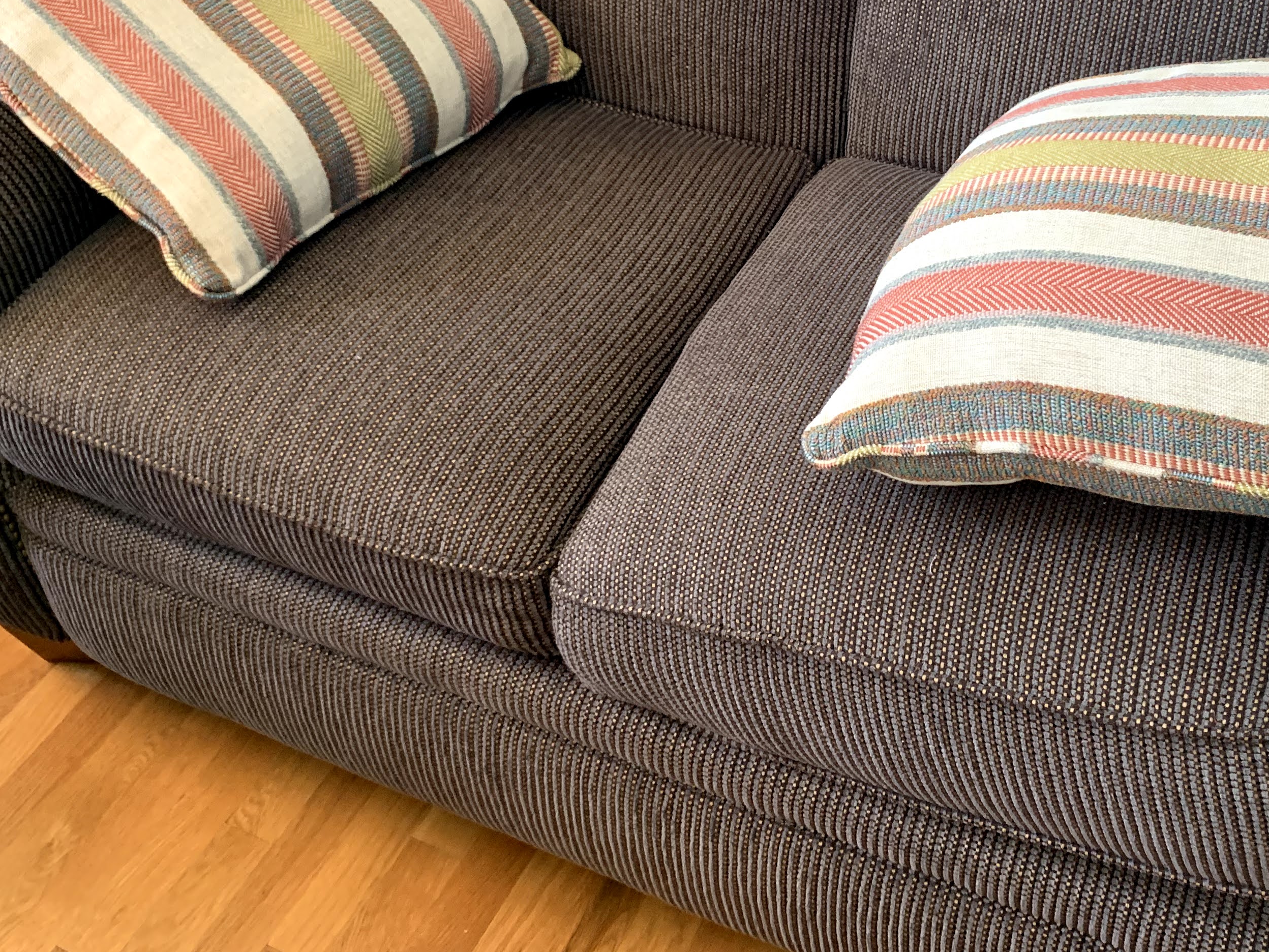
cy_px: 232
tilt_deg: -37.4
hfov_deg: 44.3
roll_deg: +3.0
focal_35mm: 42
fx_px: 1540
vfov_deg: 33.6
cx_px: 813
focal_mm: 4.25
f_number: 1.8
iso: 250
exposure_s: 1/60
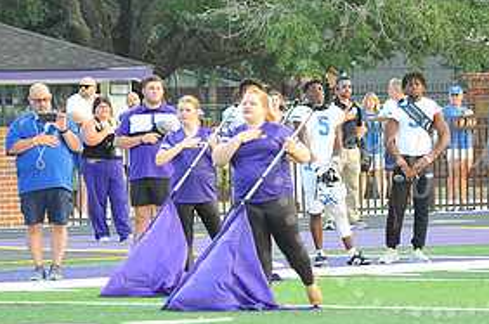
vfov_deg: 3.3
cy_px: 151
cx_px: 437
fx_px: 5587
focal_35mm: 412
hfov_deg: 5.0
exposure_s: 1/100
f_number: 6.3
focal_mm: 200
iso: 500
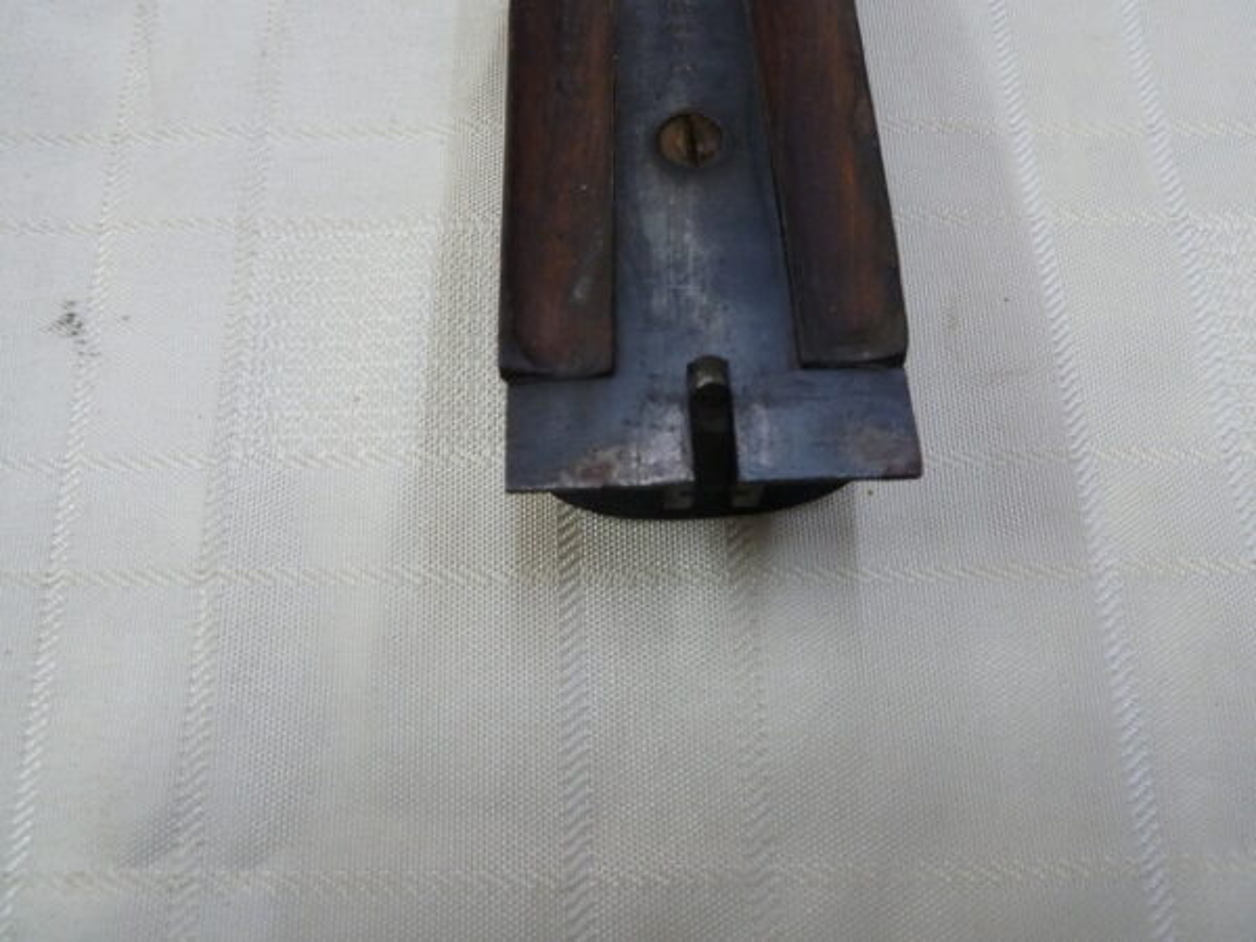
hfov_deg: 69.4
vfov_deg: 54.9
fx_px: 907
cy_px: 471
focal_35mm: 25
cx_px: 628
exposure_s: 1/30
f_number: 3.3
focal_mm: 4.1
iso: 250
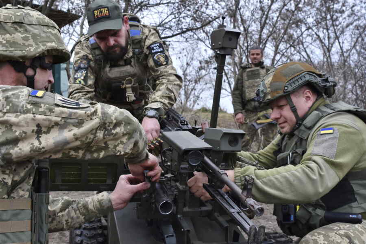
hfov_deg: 53.1
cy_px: 122
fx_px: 366
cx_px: 183
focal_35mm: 36
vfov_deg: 36.9
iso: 500
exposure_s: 1/800
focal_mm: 24
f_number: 6.3
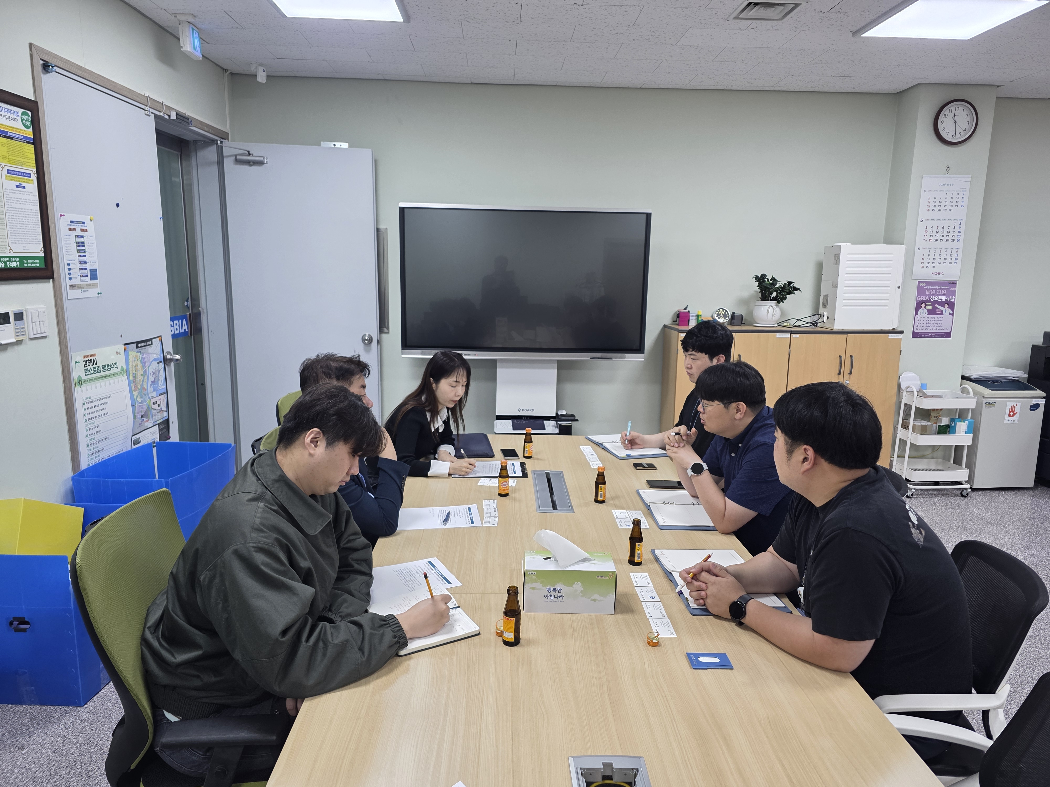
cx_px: 525
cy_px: 394
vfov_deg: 58.9
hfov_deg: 73.9
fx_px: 698
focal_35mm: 23
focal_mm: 6.3
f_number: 1.7
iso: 160
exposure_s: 1/120
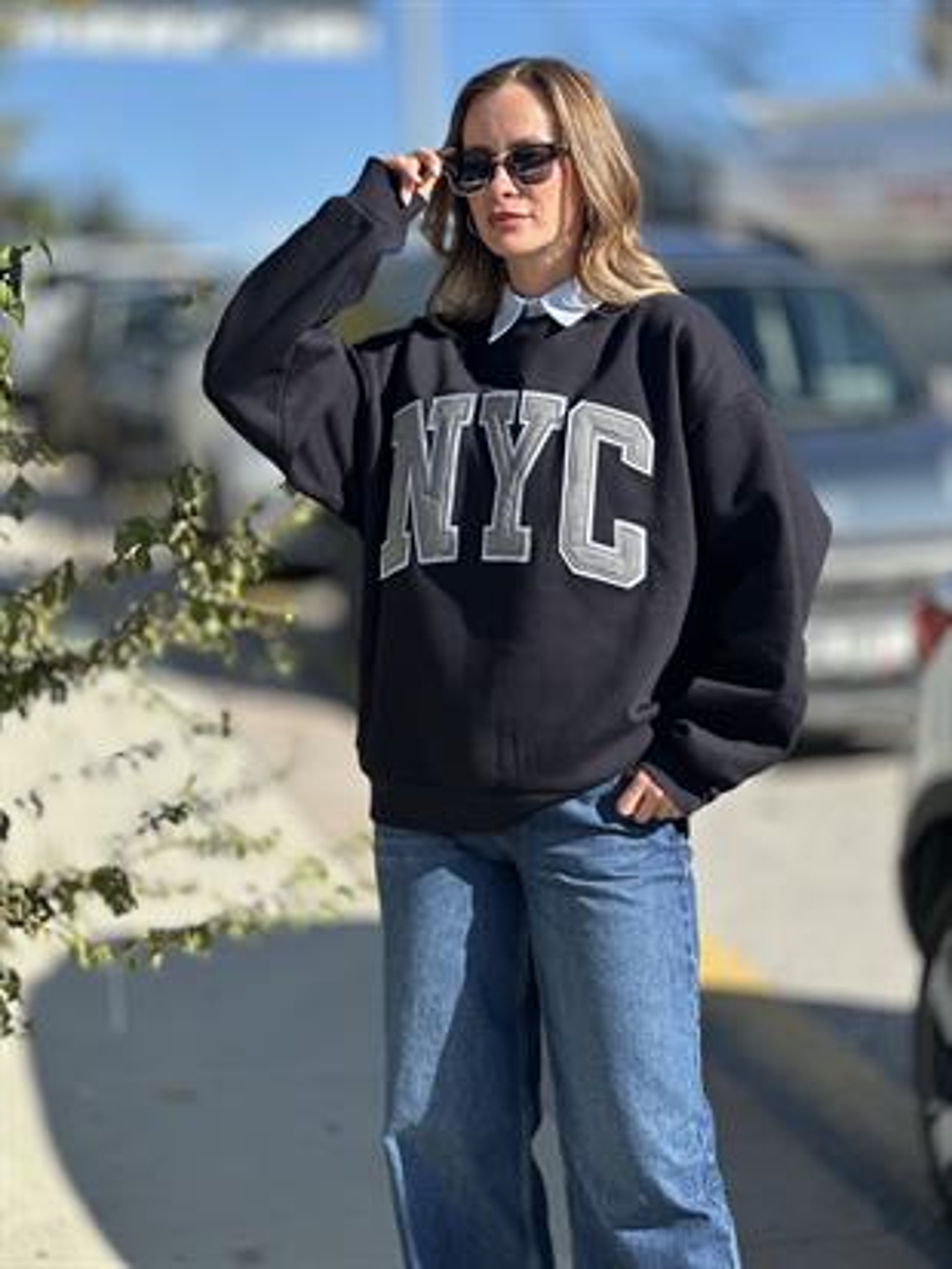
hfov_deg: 19.1
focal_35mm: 77
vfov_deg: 25.3
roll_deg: -0.1
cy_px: 634
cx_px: 476
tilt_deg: -3.3
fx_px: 2822
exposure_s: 1/453
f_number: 2.8
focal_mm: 9
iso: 32
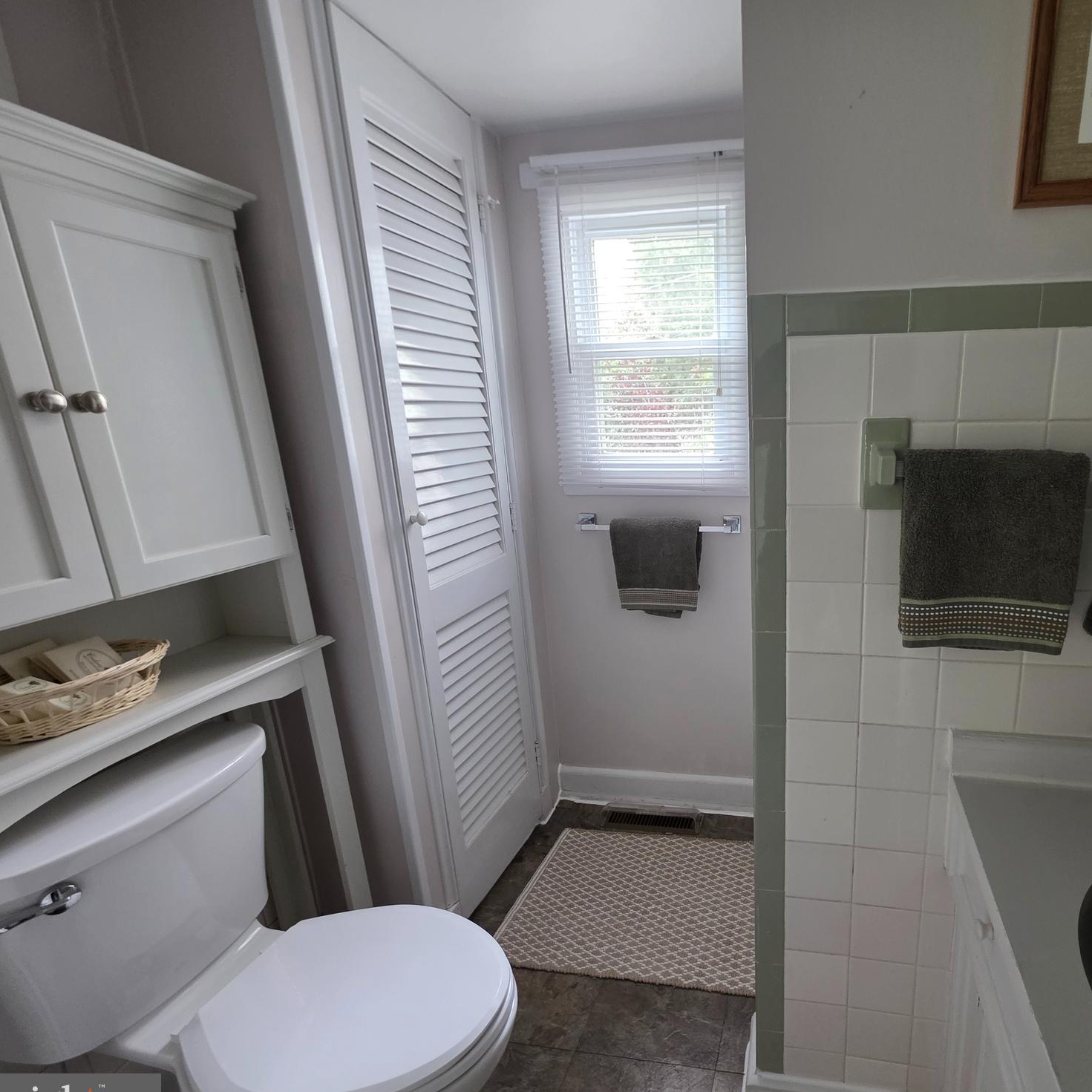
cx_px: 736
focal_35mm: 16
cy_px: 564
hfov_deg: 84.1
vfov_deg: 87.4
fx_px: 571
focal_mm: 2.2
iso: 200
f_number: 1.9
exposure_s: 1/60
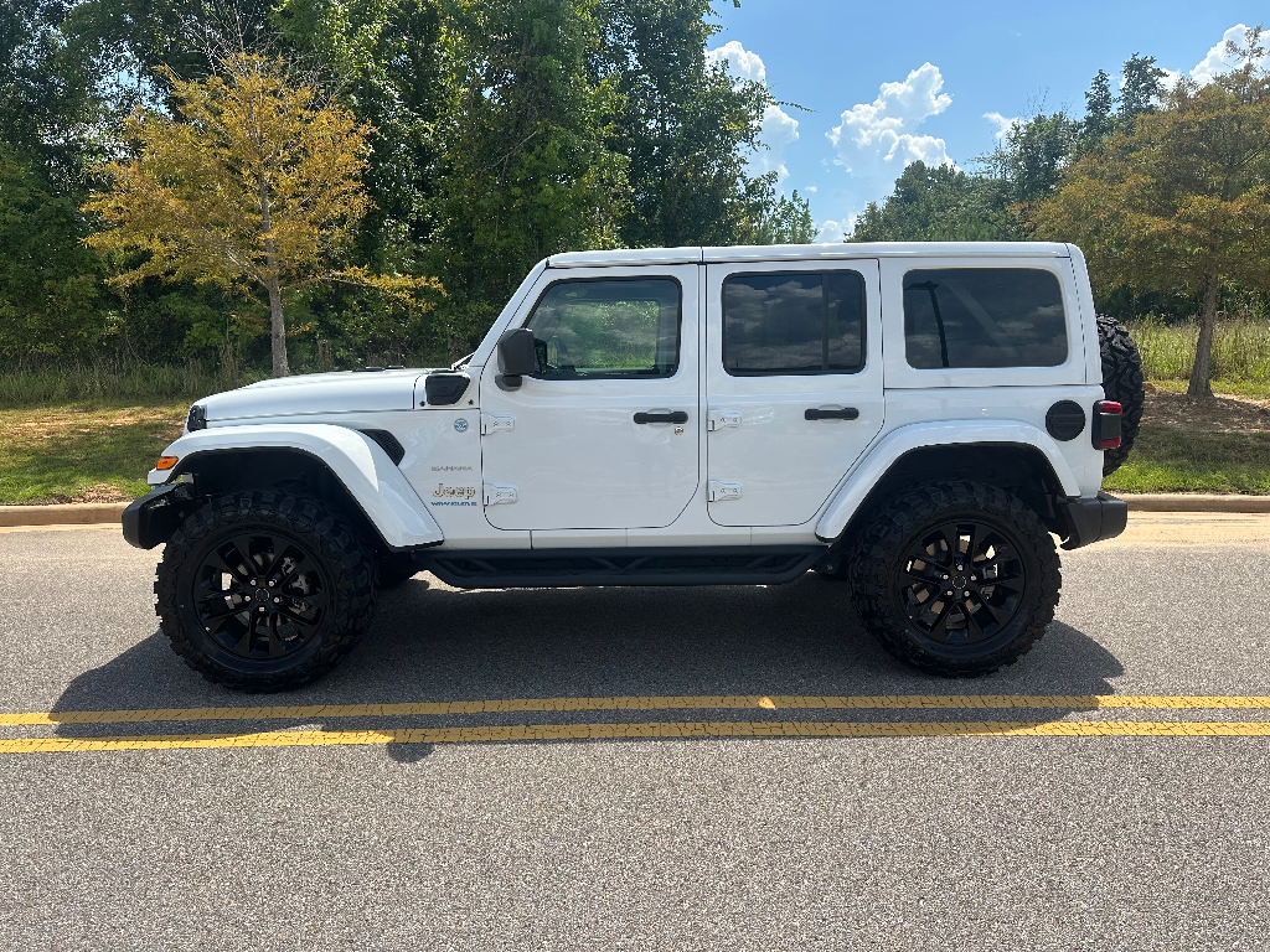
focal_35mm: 24
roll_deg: +0.1
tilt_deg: -7.4
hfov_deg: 71.6
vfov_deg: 56.8
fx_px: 881
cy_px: 476
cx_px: 635
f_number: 1.78
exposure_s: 1/3861
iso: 80
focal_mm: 6.86
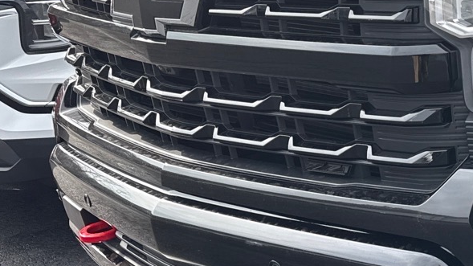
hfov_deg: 26.4
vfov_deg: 17.0
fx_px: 890
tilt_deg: -13.8
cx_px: 571
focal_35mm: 71
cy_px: 100
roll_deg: +1.1
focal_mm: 6.76
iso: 100
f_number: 1.78
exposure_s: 1/1192
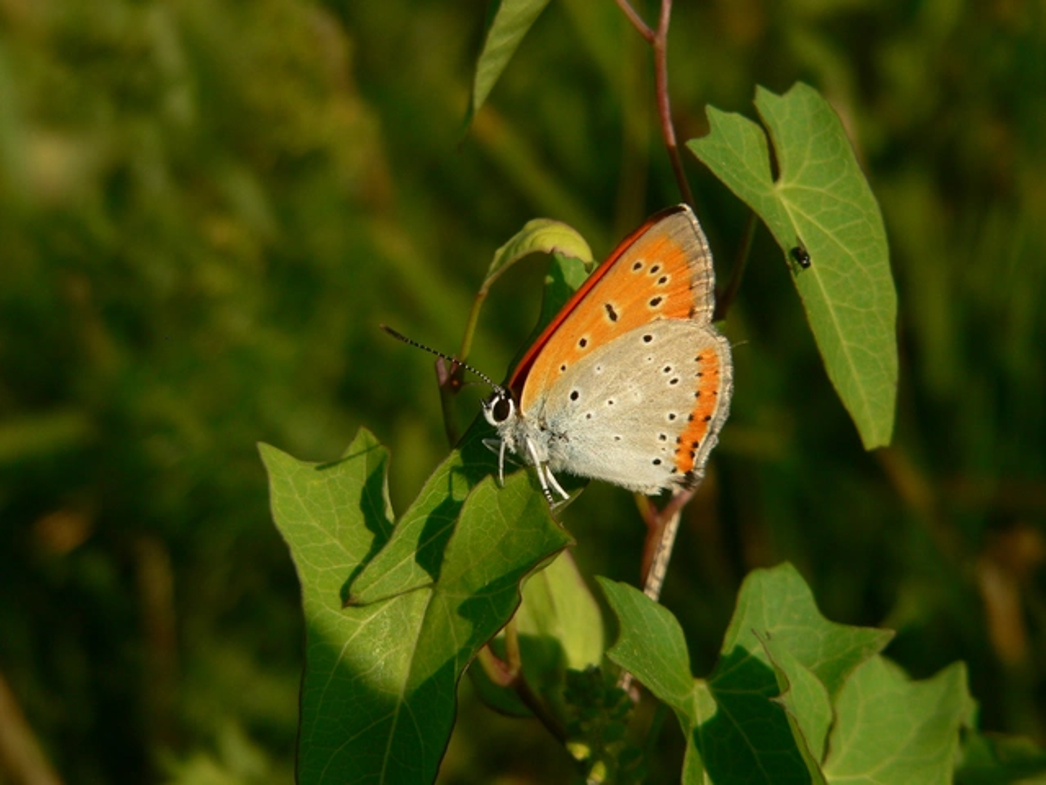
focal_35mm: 104
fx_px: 3143
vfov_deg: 14.2
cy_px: 392
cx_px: 523
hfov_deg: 18.9
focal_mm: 17.3
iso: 80
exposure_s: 1/800
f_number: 4
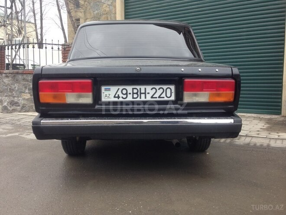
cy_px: 108
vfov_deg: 42.9
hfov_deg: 55.4
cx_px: 143
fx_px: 273
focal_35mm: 33
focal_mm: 4.12
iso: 50
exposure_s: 1/120
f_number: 2.4
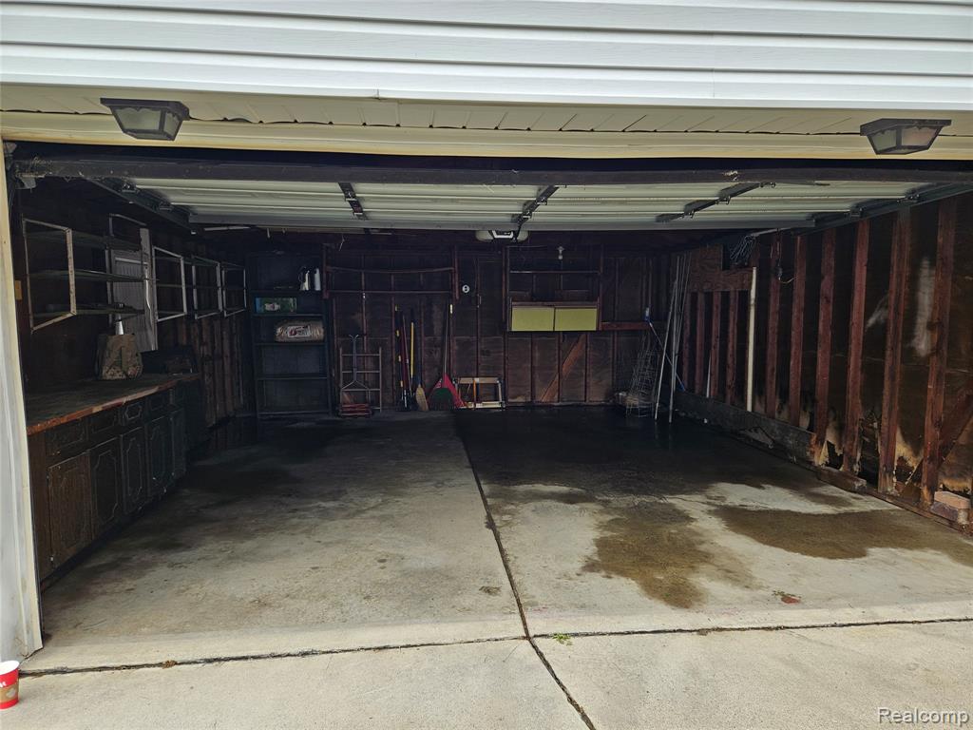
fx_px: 646
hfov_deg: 73.9
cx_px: 486
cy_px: 365
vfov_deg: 58.9
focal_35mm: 23
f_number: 1.8
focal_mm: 5.4
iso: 25
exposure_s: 1/293
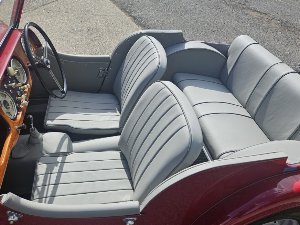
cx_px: 154
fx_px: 234
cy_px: 116
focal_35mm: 27
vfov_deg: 51.3
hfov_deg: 65.3
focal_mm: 5.4
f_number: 1.8
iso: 25
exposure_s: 1/1563
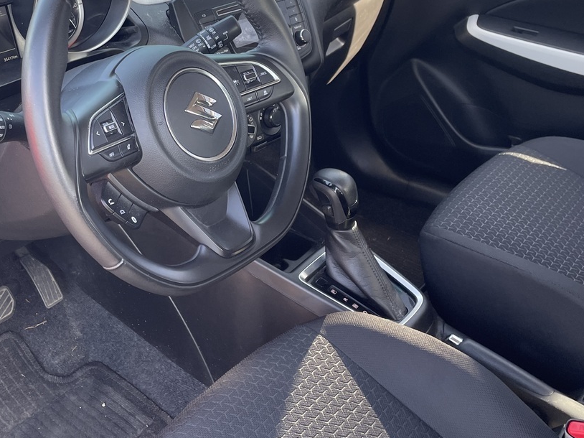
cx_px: 192
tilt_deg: -21.2
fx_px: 776
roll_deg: -0.6
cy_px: 95
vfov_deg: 30.8
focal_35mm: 46
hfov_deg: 40.7
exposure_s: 1/121
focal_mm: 4.2
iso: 50
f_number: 1.6
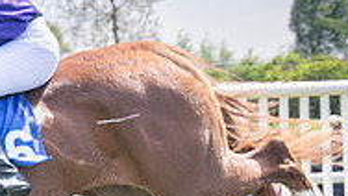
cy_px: 249
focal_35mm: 450
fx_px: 4155
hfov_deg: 4.8
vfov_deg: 2.7
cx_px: -21
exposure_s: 1/1000
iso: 200
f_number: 4
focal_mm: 98
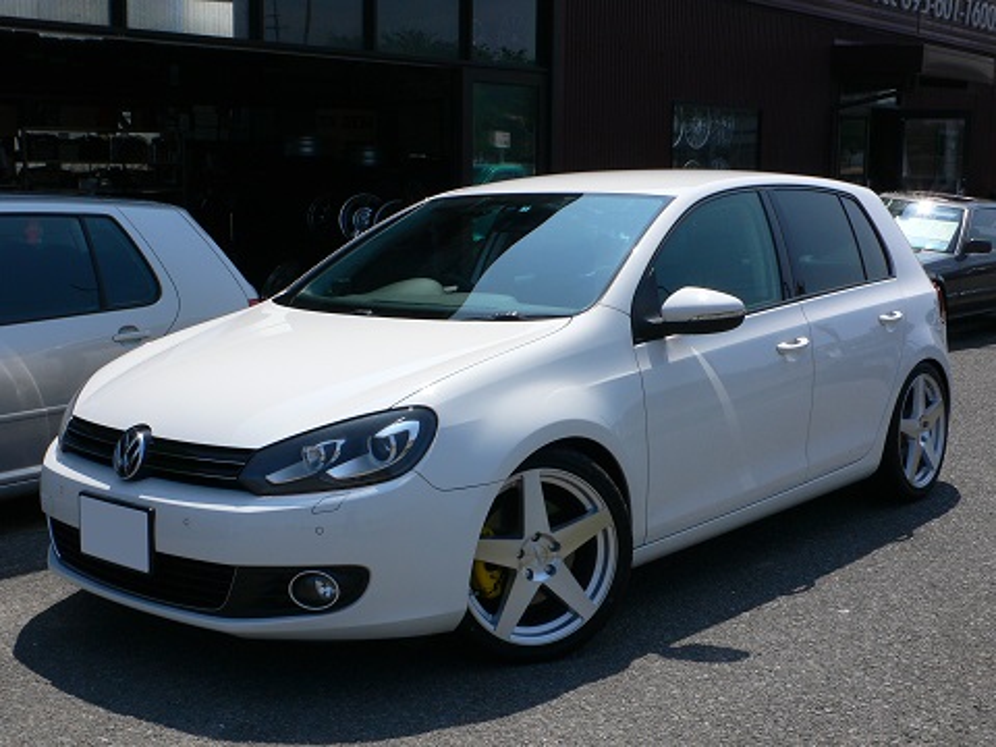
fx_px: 1352
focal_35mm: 47
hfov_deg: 40.4
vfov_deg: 30.9
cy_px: 374
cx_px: 498
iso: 80
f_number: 4.9
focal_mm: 8.7
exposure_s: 1/500
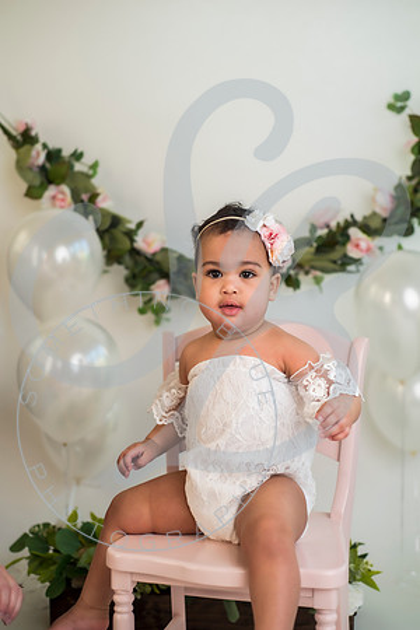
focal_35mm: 50
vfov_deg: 39.6
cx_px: 210
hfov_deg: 27.0
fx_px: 875
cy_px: 315
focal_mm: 50
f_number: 2.8
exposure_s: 1/200
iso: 100
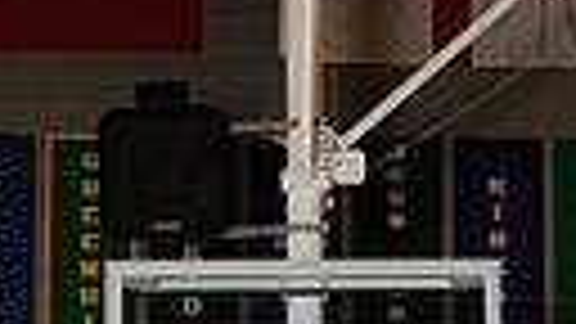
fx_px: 2077
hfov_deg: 15.8
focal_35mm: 136
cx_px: 342
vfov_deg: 8.1
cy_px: 837
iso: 400
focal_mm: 37
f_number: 5.6
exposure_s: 1/250
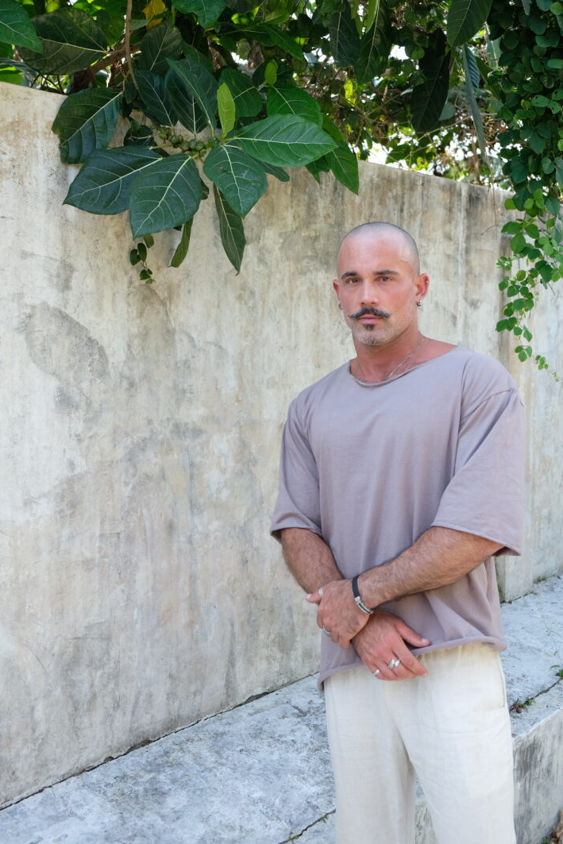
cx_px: 309
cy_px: 383
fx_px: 821
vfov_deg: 54.3
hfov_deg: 37.8
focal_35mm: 35
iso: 250
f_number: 3.2
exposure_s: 1/400
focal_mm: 20.5
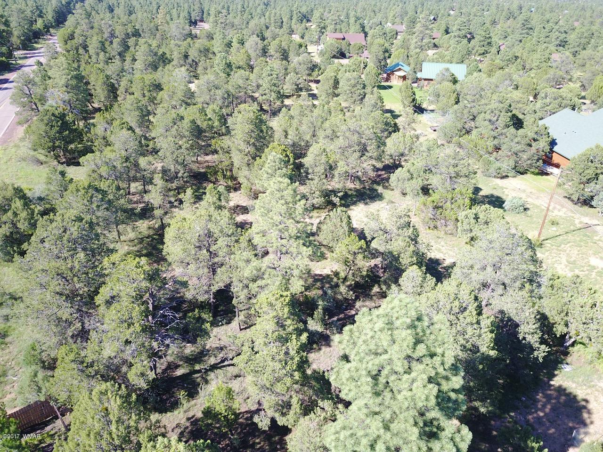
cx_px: 302
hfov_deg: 67.3
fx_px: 453
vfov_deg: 53.1
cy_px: 226
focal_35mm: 26
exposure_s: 1/248
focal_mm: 4.7
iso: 100
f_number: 2.2
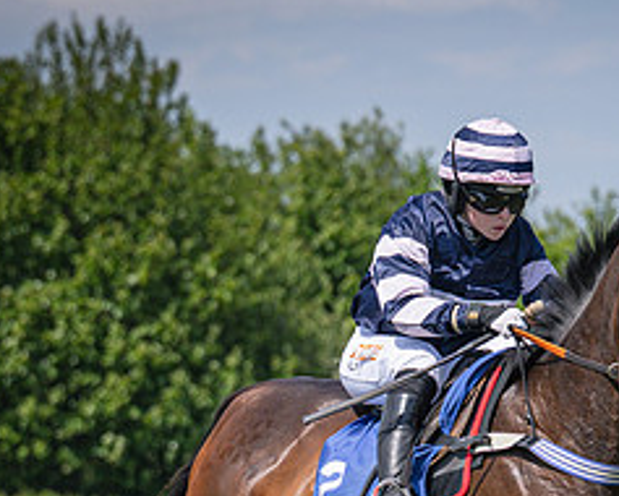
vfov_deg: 3.4
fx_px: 8397
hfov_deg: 4.2
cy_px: 529
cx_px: 515
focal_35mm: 458
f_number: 4
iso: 200
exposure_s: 1/3200
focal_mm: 115
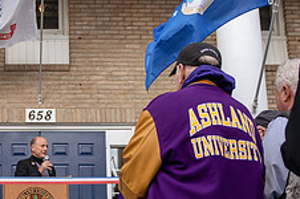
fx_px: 599
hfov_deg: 27.3
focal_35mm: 72
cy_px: 177
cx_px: 40
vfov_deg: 18.6
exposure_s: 1/400
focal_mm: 28
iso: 125
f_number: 3.2
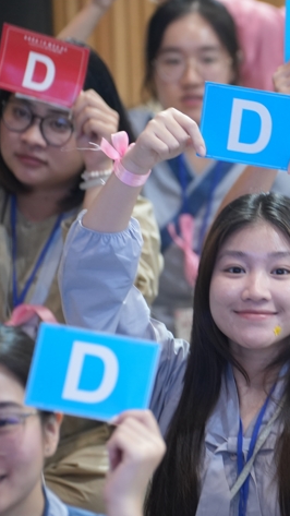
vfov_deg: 8.4
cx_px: 361
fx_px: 3514
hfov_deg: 4.7
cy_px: 316
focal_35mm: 257
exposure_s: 1/80
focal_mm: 119
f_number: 2.8
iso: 1600
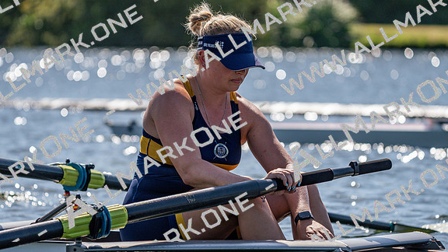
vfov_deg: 4.5
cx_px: 224
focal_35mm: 269
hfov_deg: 8.0
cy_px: 108
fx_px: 3195
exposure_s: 1/2000
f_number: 5.6
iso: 250
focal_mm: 255
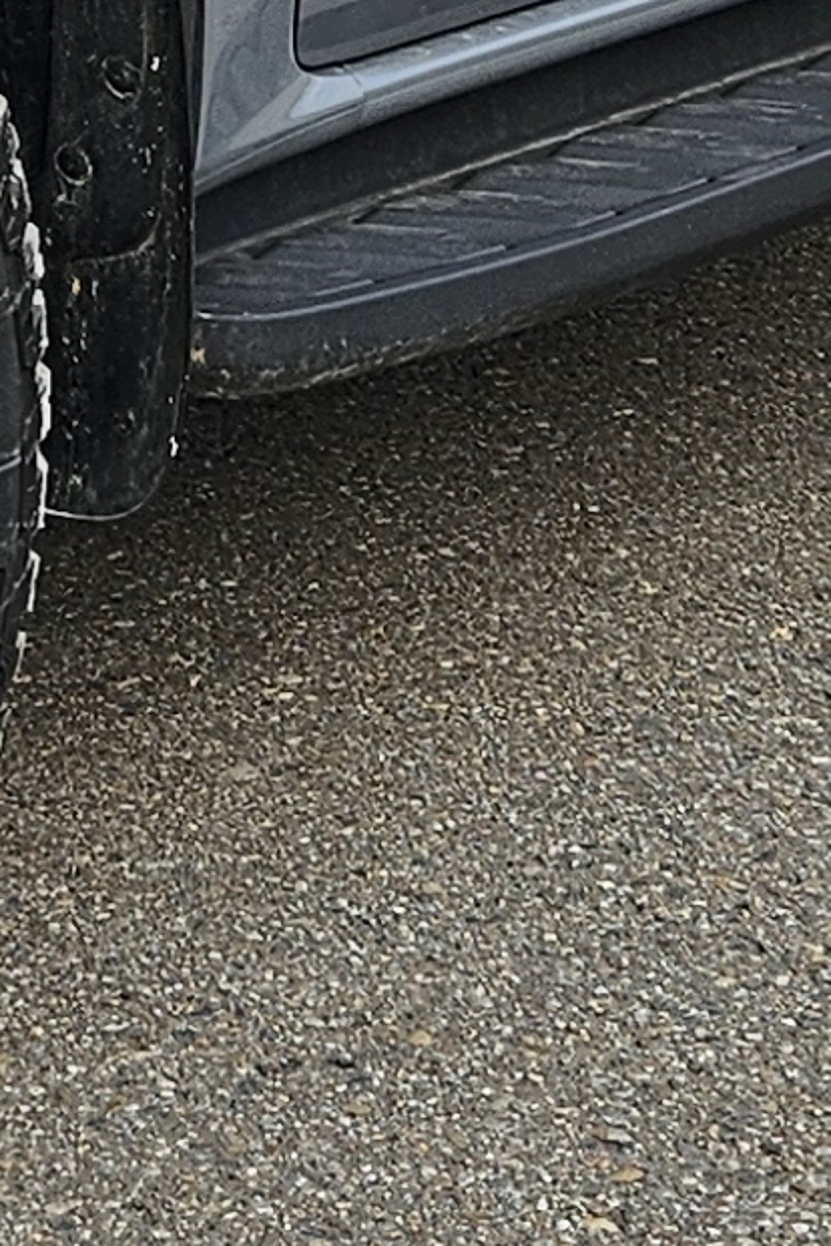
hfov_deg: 8.8
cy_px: -600
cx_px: -231
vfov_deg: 12.7
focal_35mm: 154
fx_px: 5332
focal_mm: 5.4
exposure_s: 1/547
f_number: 1.8
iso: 25
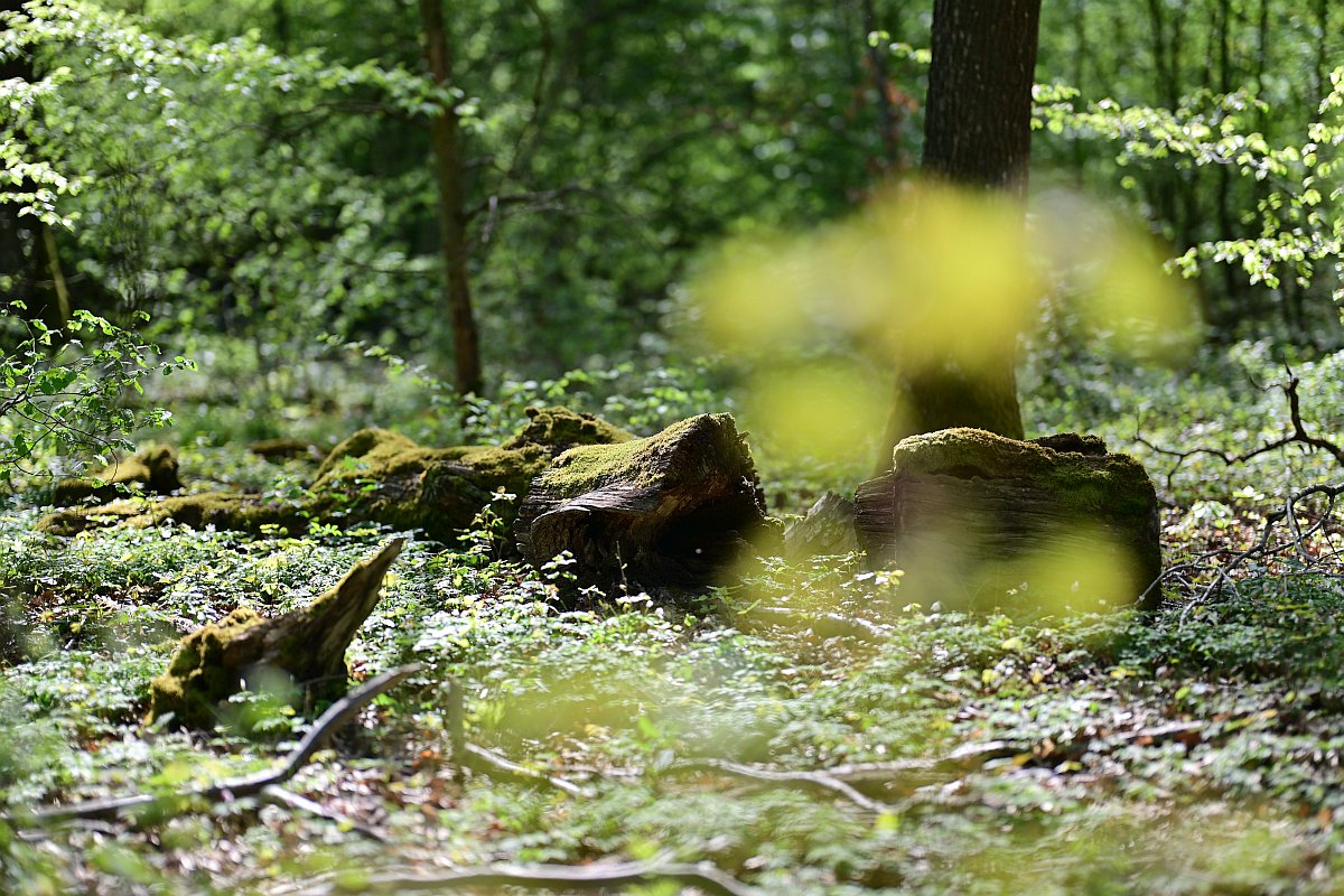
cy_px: 448
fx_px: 3173
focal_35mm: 85
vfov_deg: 16.1
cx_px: 672
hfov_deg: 23.9
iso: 64
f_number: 1.2
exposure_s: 1/3200
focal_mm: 85
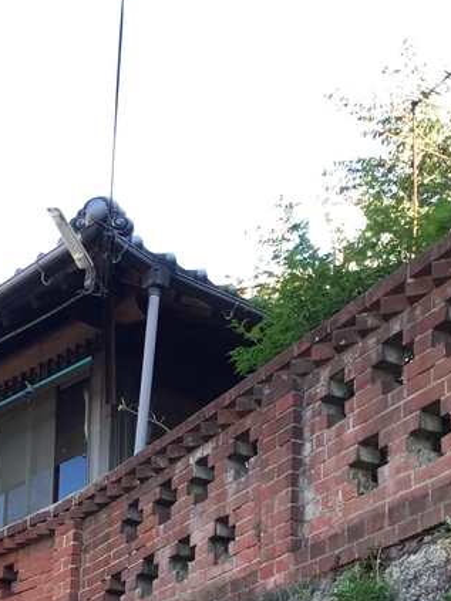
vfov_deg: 24.3
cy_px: 661
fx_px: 1304
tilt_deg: +14.2
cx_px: 71
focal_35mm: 75
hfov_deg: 19.4
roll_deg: -1.3
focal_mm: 3.3
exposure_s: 1/120
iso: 32
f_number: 2.4
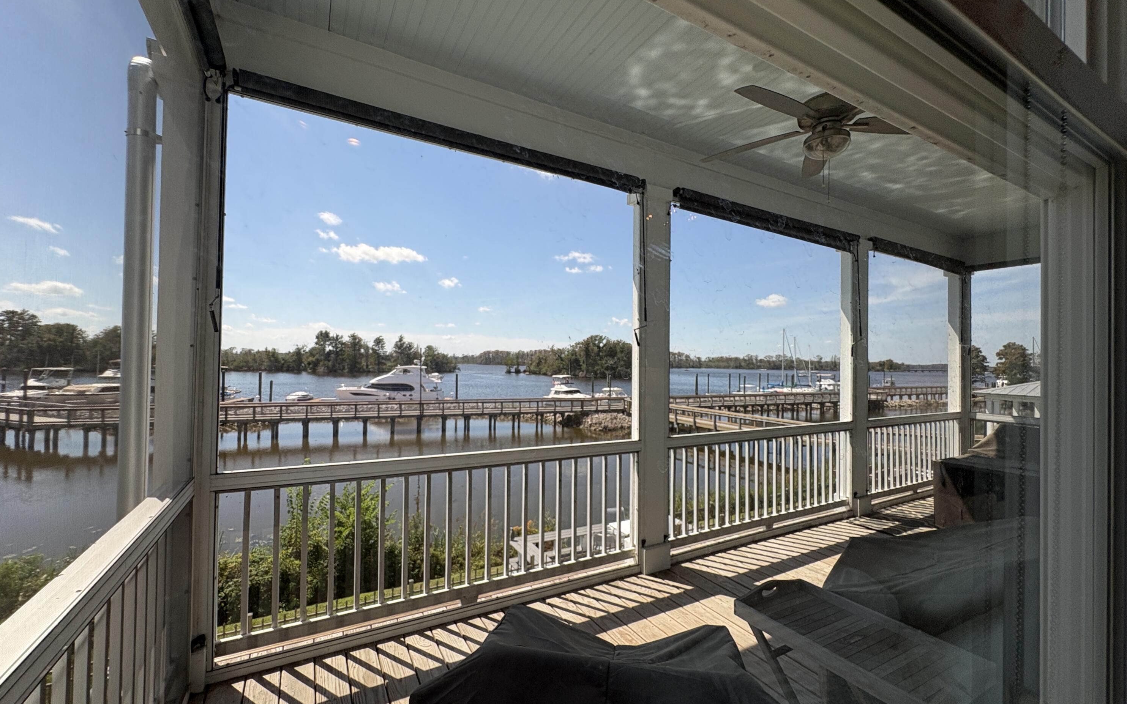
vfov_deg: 74.8
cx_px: 560
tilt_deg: +1.3
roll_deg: -0.9
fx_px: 461
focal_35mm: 15
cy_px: 357
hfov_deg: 101.5
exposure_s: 1/1006
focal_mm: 2.22
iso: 40
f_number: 2.2
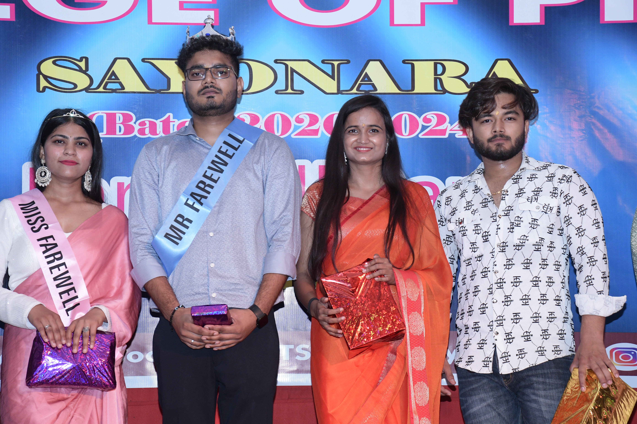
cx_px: 318
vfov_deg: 14.7
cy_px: 212
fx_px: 1645
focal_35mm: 93
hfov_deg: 21.9
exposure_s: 1/125
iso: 1600
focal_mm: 62
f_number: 6.3
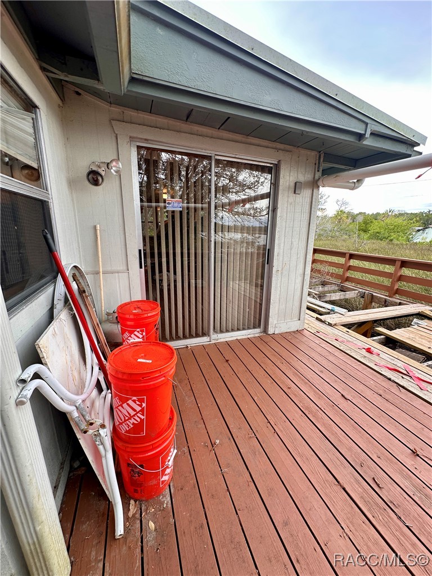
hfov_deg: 85.7
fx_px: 233
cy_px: 288
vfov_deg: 102.1
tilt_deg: -14.3
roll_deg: -3.8
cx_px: 216
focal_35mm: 14
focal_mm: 2.22
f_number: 2.2
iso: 50
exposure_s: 1/99
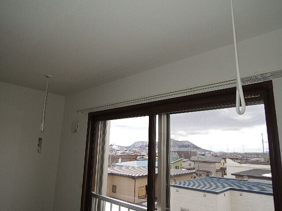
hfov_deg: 71.6
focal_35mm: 24
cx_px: 141
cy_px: 106
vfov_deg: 56.8
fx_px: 196
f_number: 2.8
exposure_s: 1/400
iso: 100
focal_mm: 4.3
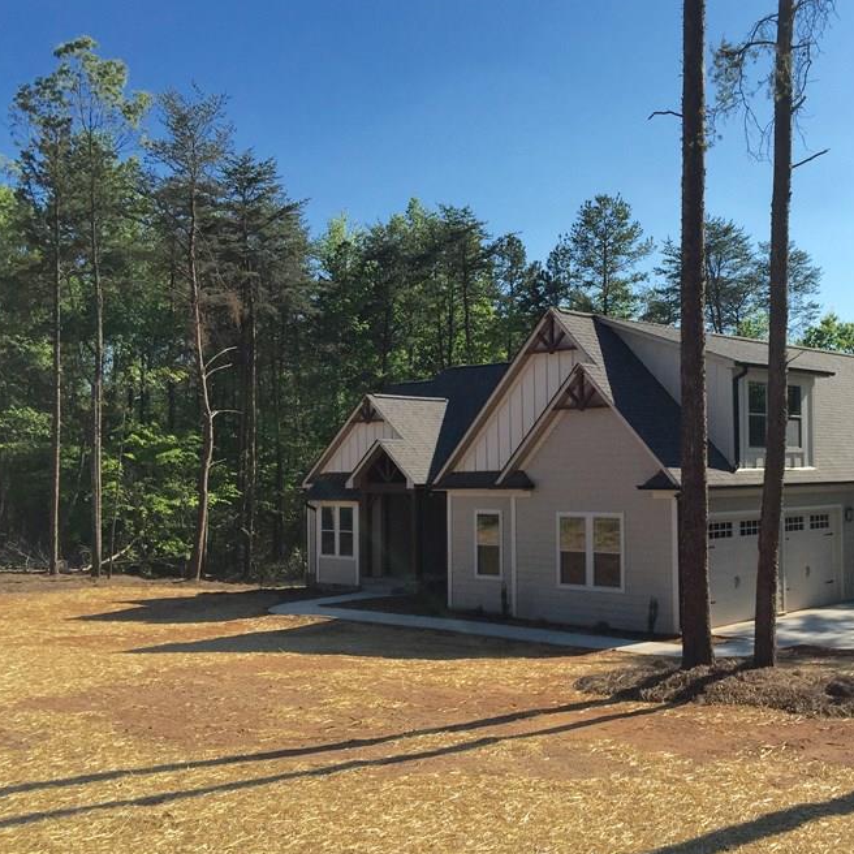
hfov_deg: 41.0
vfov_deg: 41.8
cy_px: 469
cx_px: 612
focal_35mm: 40
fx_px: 1116
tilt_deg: +0.9
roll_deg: -0.6
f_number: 2.2
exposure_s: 1/2639
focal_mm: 4.15
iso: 32
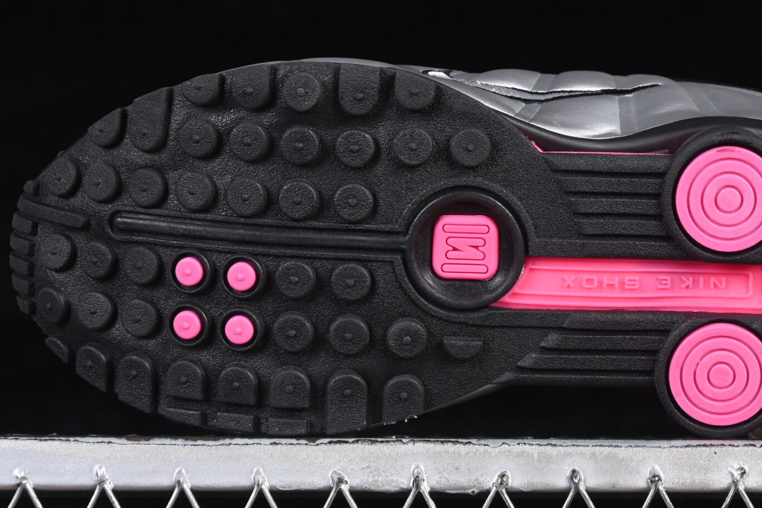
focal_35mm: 140
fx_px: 2963
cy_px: 142
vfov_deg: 9.8
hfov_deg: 14.6
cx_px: 476
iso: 160
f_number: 6.3
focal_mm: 50
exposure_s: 1/60
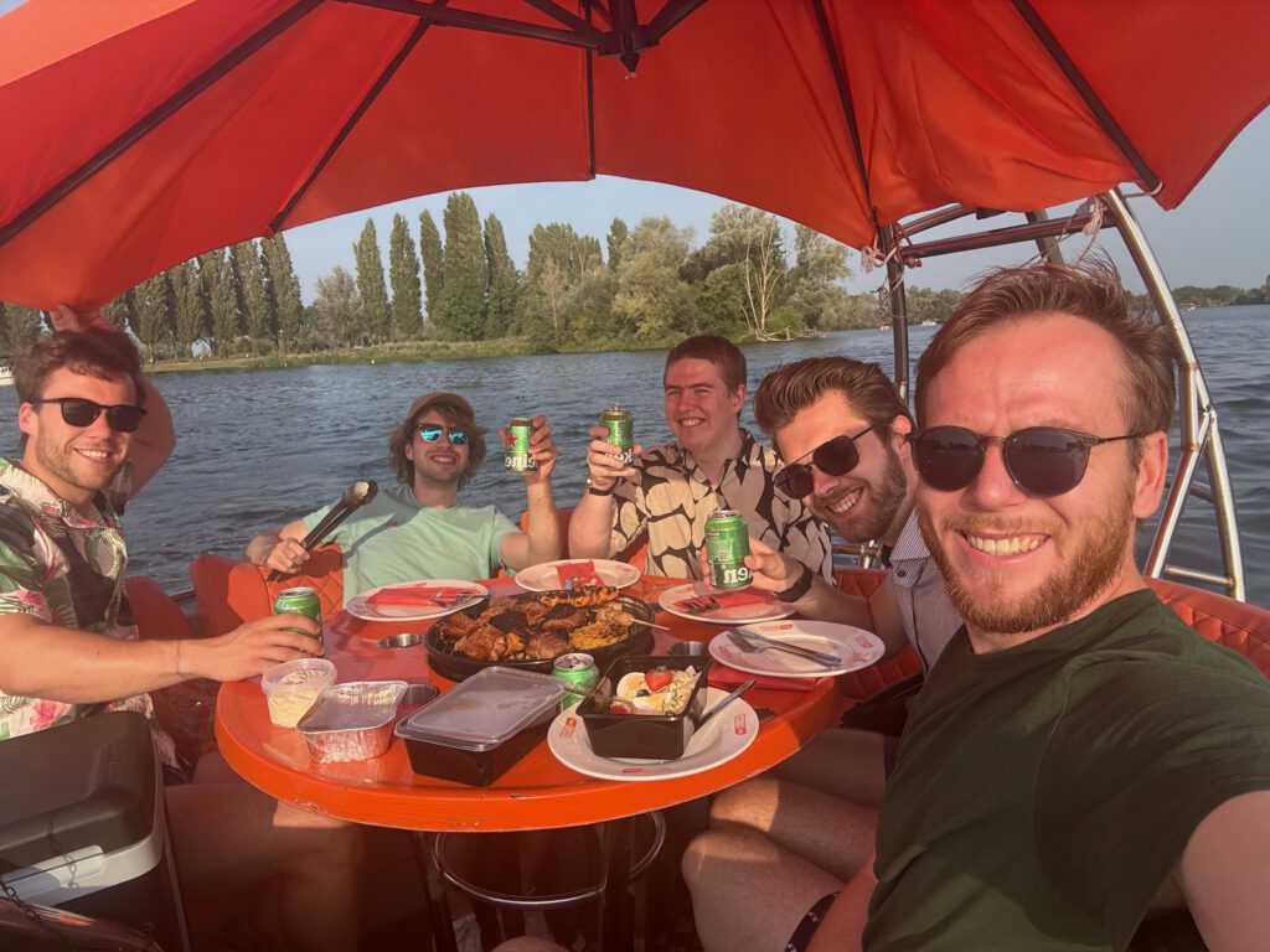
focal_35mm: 23
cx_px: 635
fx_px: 844
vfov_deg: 58.9
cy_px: 476
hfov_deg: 73.9
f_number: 1.9
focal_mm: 2.69
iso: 25
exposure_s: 1/750
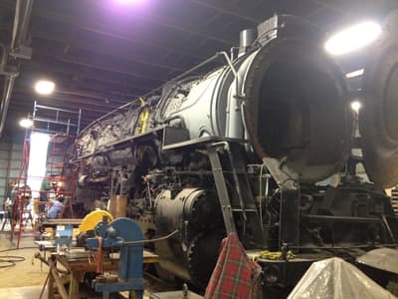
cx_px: 199
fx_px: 402
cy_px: 150
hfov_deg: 52.6
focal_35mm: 35
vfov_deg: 40.7
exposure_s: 1/20
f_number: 2.4
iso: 320
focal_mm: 4.28
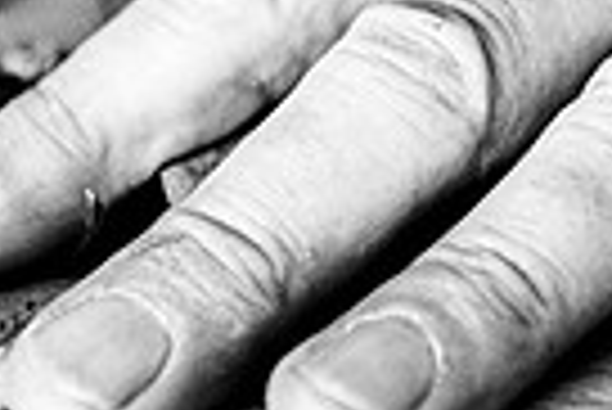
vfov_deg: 9.1
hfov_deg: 13.7
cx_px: 400
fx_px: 2536
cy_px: -65
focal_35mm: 149
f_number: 3.5
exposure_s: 1/400
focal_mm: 35
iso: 800
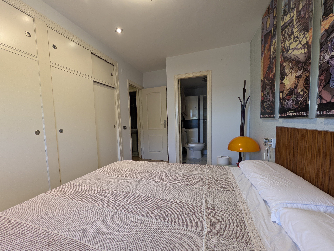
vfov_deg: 81.7
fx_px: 145
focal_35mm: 15
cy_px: 132
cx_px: 156
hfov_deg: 98.0
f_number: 2.2
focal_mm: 1.83
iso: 57
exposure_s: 1/33.3
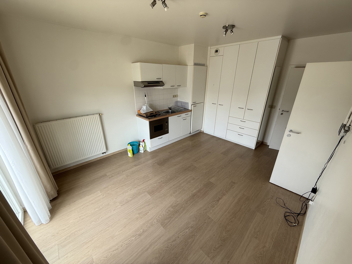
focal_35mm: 14
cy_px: 132
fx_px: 142
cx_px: 176
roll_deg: -0.2
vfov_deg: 85.7
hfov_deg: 102.1
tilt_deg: -20.7
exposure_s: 1/99
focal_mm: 2.22
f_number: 2.2
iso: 50
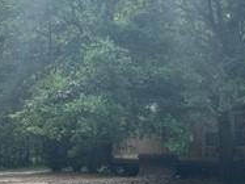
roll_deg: -0.4
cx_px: 307
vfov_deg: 16.5
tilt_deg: -0.6
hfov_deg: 20.4
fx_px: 630
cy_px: 147
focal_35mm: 89
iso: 25
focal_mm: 4.25
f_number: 1.8
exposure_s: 1/274
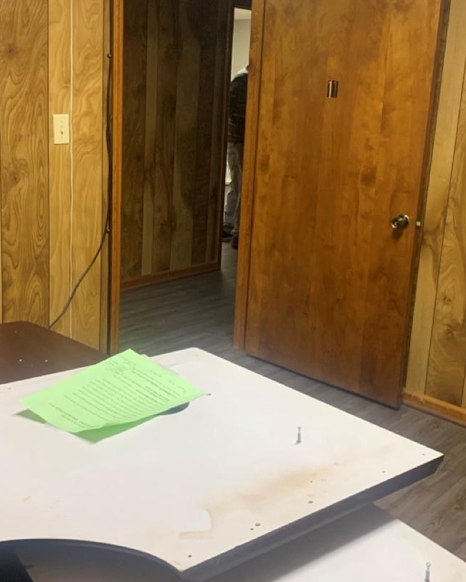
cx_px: 244
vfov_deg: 45.5
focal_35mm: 40
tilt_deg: -14.0
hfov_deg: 37.3
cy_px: 232
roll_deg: -2.5
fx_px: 689
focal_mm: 4.25
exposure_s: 1/60
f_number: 1.8
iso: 250
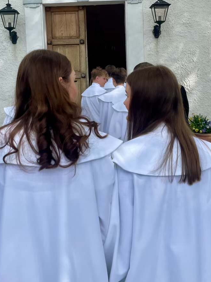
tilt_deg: +0.4
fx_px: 309
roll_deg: +3.1
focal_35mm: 38
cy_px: 82
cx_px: 94
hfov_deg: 37.7
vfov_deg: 47.7
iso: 50
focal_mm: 4.2
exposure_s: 1/3125
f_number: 1.6
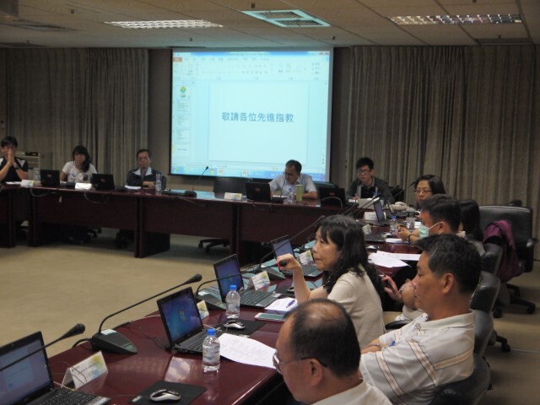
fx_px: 780
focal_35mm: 50
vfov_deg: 29.1
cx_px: 270
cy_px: 202
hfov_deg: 38.2
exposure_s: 1/125
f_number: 4.6
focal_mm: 25
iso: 800
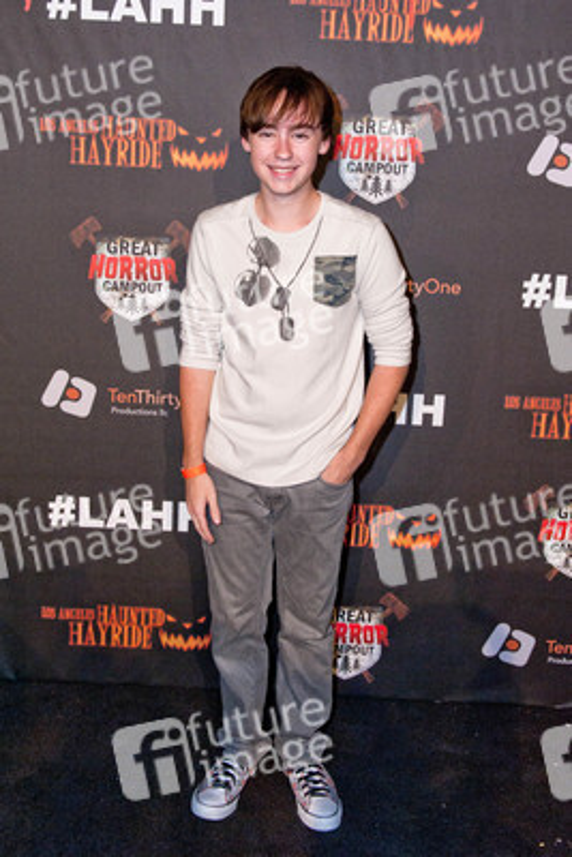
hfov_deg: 41.1
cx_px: 286
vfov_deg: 58.7
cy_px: 428
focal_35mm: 32
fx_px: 762
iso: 400
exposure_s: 1/400
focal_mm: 32
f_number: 4.5
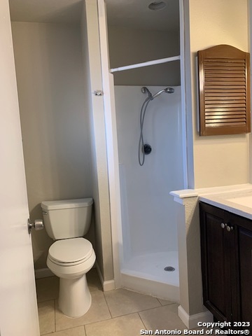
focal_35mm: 26
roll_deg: +4.0
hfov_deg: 53.1
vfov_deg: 67.3
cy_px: 168
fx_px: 252
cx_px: 126
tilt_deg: -4.8
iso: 100
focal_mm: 4.25
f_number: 1.8
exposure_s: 1/60
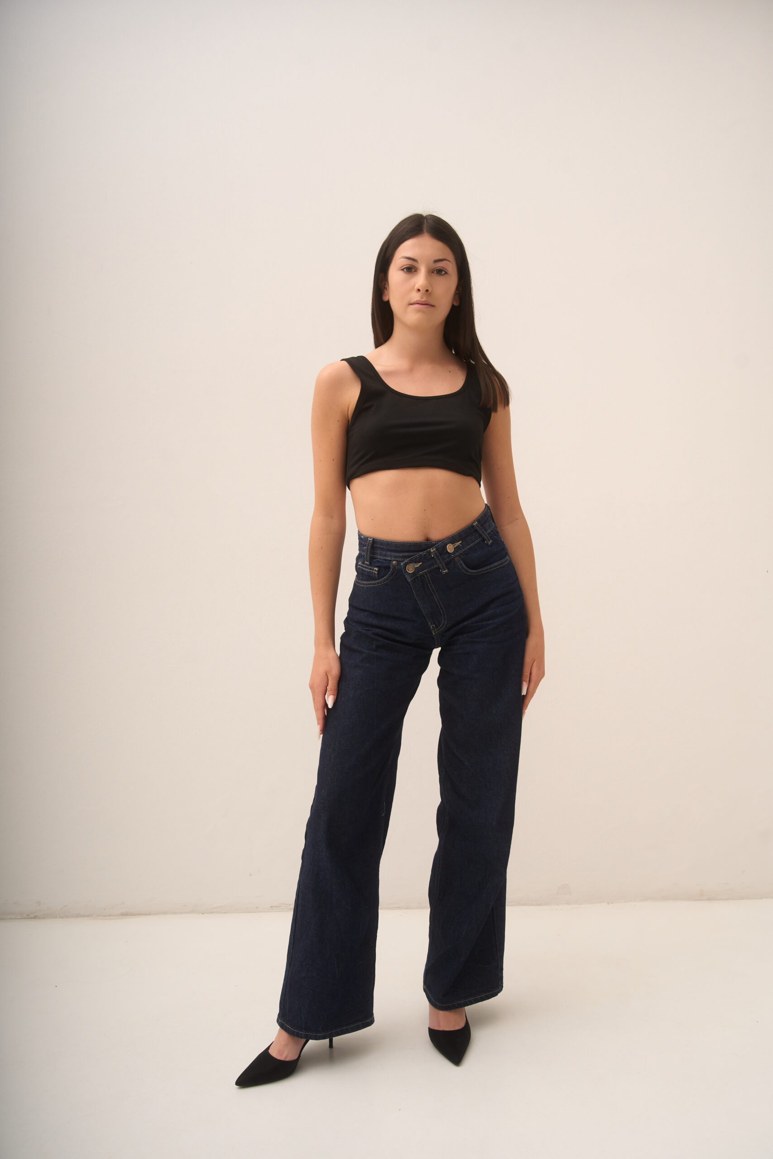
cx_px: 386
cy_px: 580
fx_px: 1063
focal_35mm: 33
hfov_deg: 40.0
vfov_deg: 57.2
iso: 500
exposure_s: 1/250
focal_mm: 33
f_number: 6.3
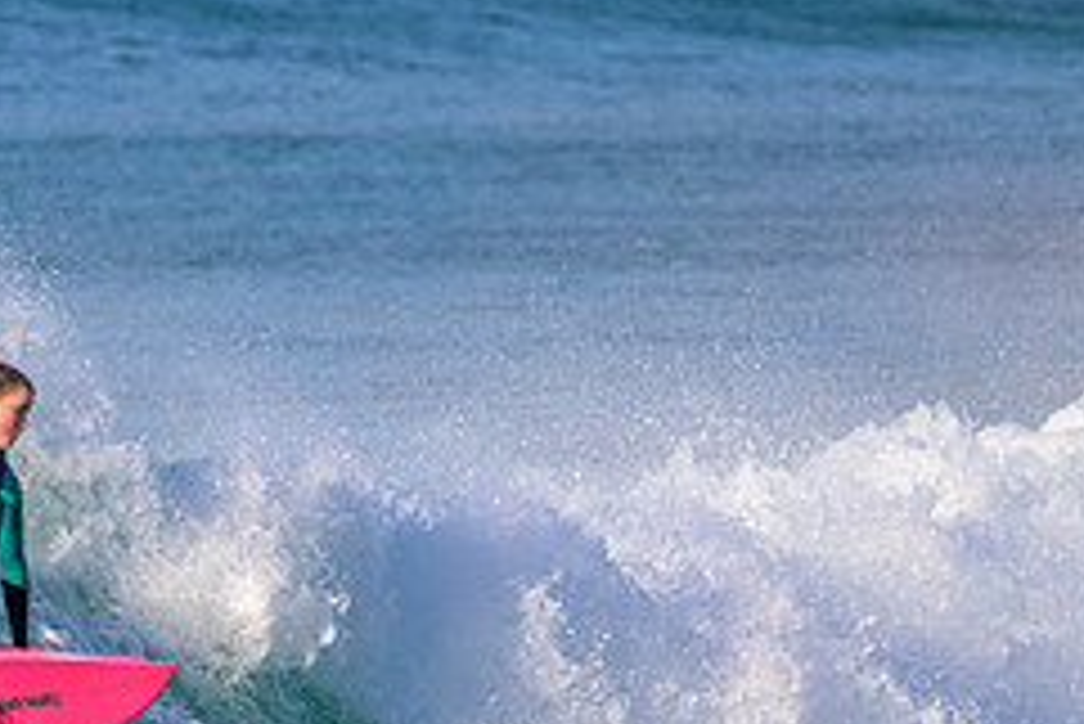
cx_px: -46
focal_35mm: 2158
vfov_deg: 0.6
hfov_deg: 1.0
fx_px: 65016
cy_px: 731
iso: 1600
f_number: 11
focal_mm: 800
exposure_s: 1/2000
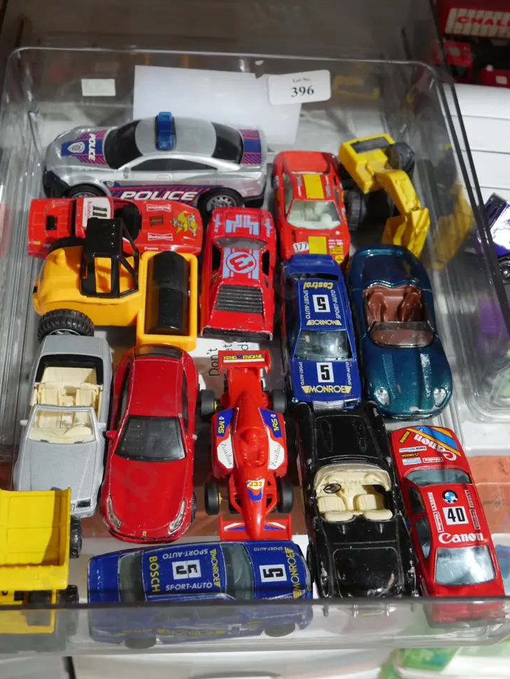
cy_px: 335
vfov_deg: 38.9
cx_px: 246
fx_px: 961
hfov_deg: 29.7
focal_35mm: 49
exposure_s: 1/60
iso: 1000
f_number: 5.1
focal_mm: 23
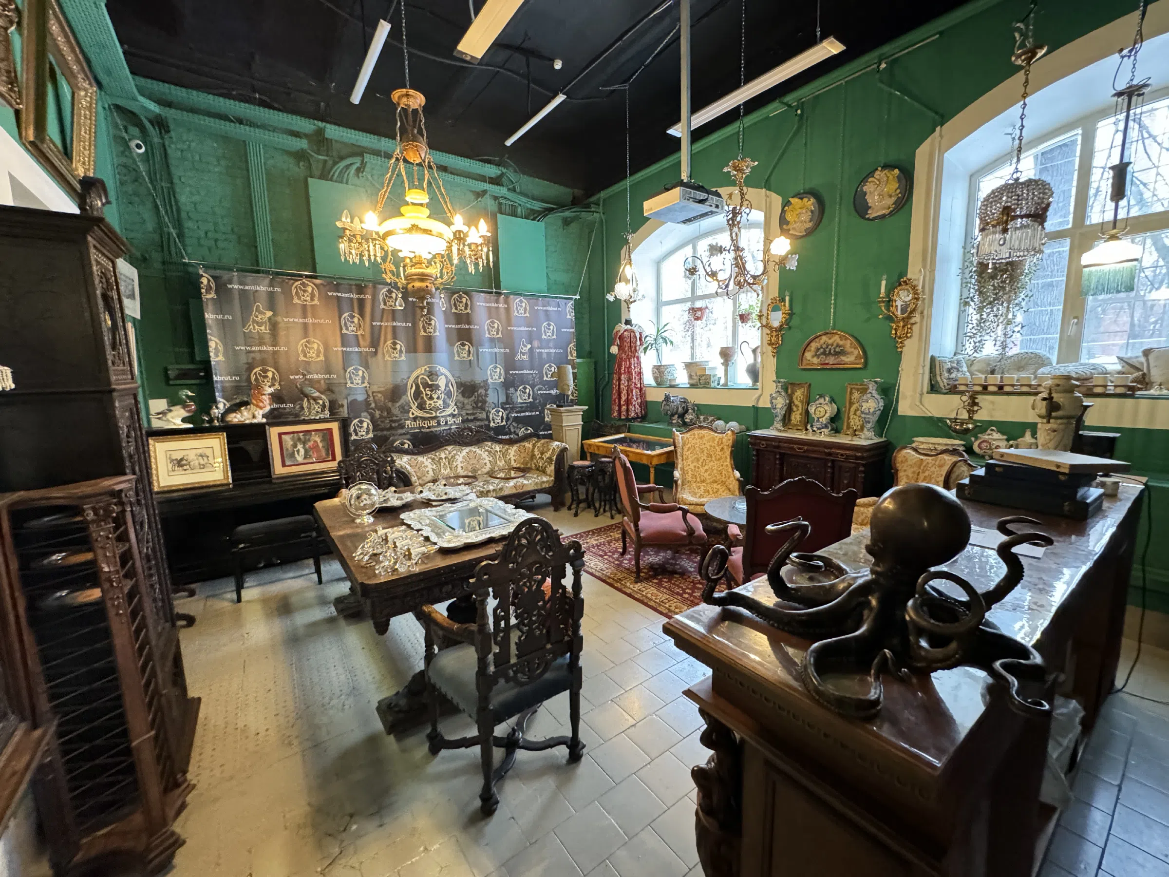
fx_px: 473
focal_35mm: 14
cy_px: 438
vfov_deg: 85.7
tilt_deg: -7.3
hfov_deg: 102.1
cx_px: 584
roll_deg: +0.9
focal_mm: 2.22
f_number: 2.2
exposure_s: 1/50
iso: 1000
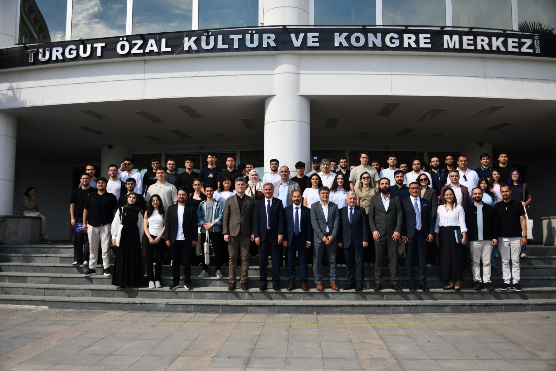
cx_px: 278
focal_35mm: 32
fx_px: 494
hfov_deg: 58.7
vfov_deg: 41.1
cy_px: 186
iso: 200
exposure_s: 1/1600
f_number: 5
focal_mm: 32
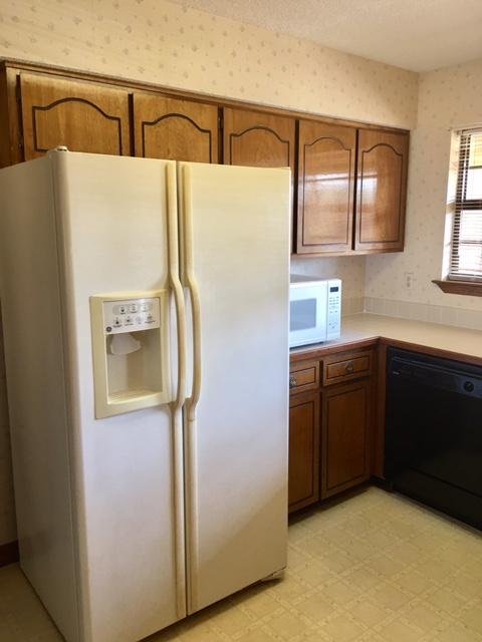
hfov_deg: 48.2
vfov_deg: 61.7
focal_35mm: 29
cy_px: 321
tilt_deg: -9.6
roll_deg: +0.2
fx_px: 538
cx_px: 241
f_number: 2.2
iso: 40
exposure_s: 1/17
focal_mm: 4.15
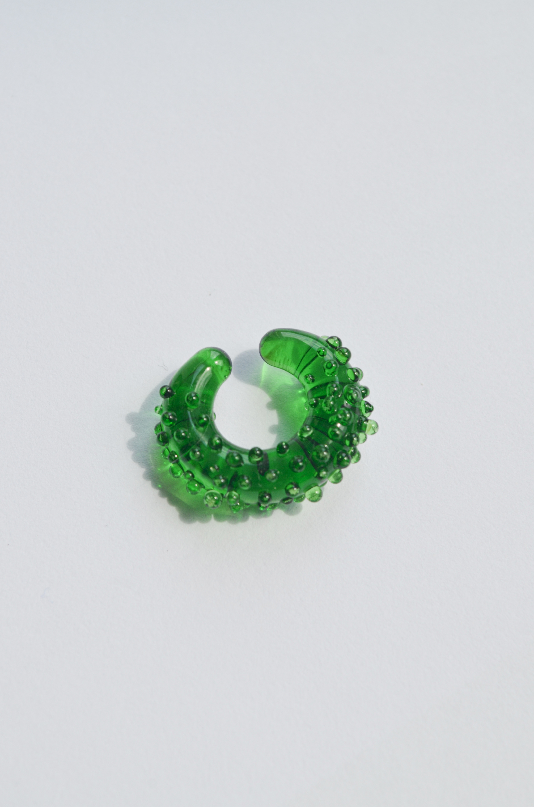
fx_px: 1844
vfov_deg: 24.7
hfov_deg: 16.5
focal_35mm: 82
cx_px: 267
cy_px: 404
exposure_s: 1/125
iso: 100
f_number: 8
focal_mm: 55
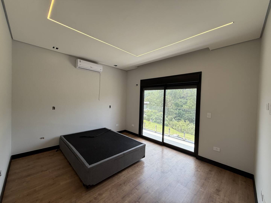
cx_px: 136
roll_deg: -2.3
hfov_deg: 102.1
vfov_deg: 85.7
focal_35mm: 14
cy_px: 102
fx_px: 110
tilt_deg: -0.2
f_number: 2.2
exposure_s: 1/351
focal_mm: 2.22
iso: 64
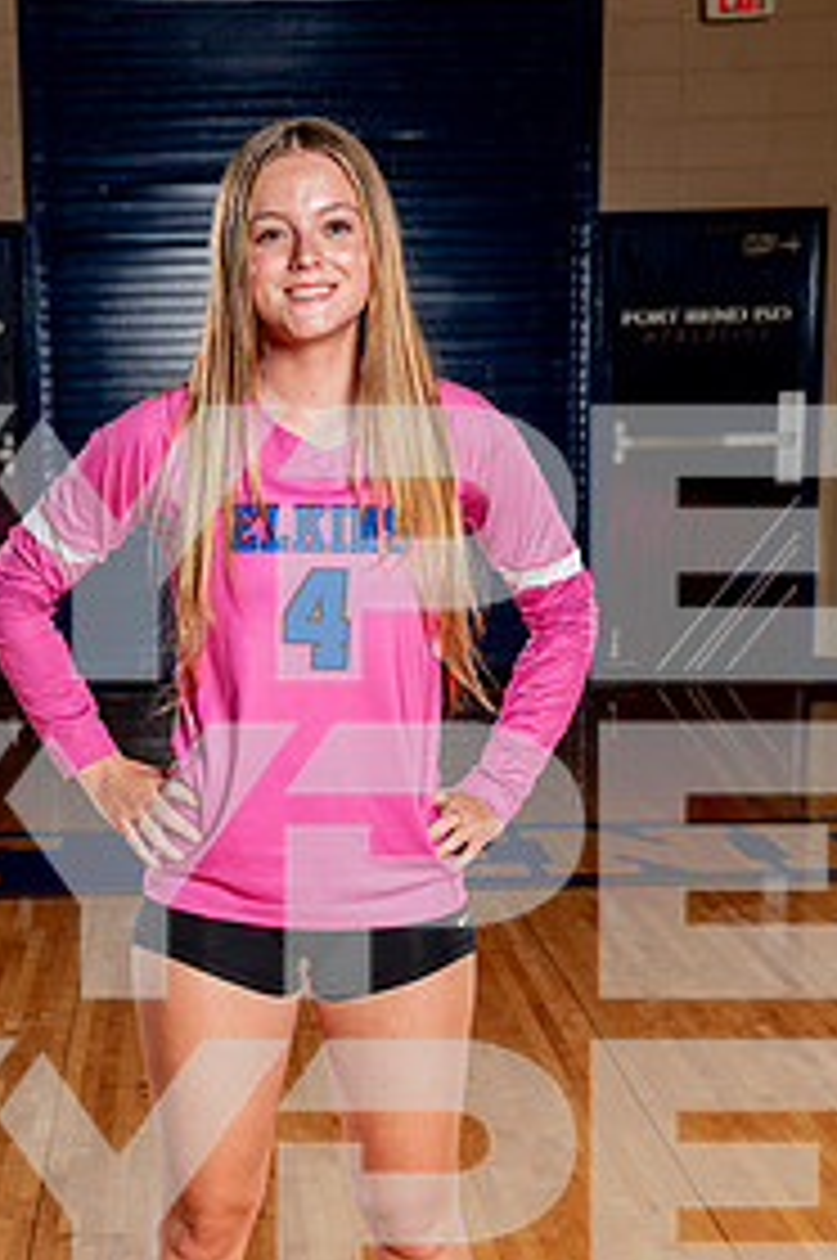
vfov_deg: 30.3
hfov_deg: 20.4
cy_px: 864
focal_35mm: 66
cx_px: 234
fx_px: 2307
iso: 200
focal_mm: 41
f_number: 5.6
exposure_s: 1/250
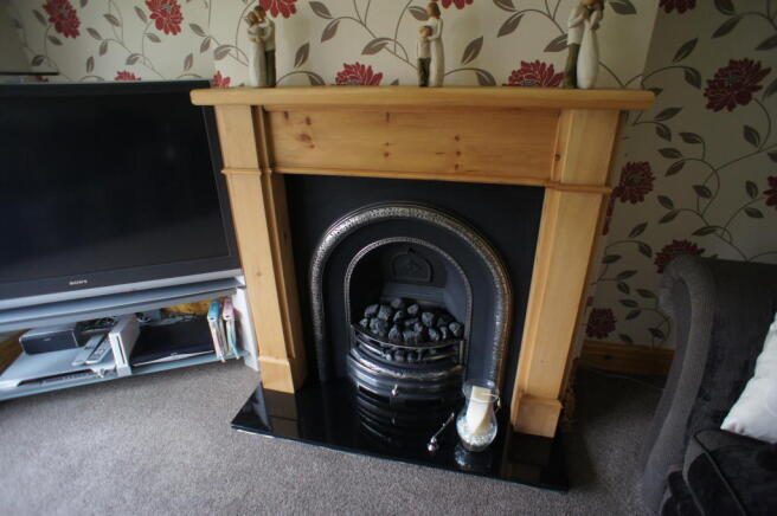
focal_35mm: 24
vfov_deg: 53.0
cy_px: 258
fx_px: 517
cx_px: 388
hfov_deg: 73.8
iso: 640
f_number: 2.8
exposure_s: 1/30
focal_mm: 16
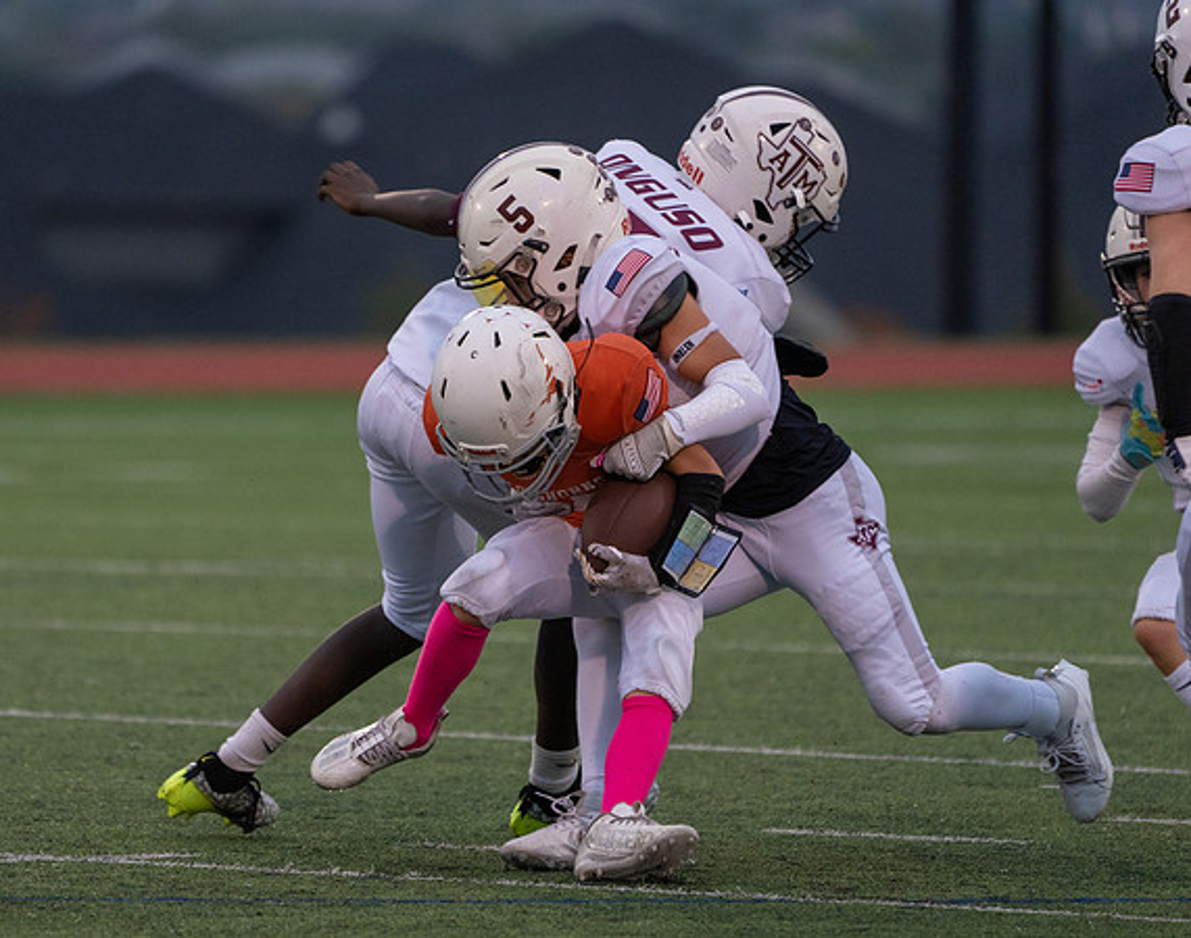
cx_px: 443
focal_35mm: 496
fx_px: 17389
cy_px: 439
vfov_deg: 3.1
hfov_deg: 3.9
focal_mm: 400
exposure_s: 1/1000
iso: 3200
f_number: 5.6
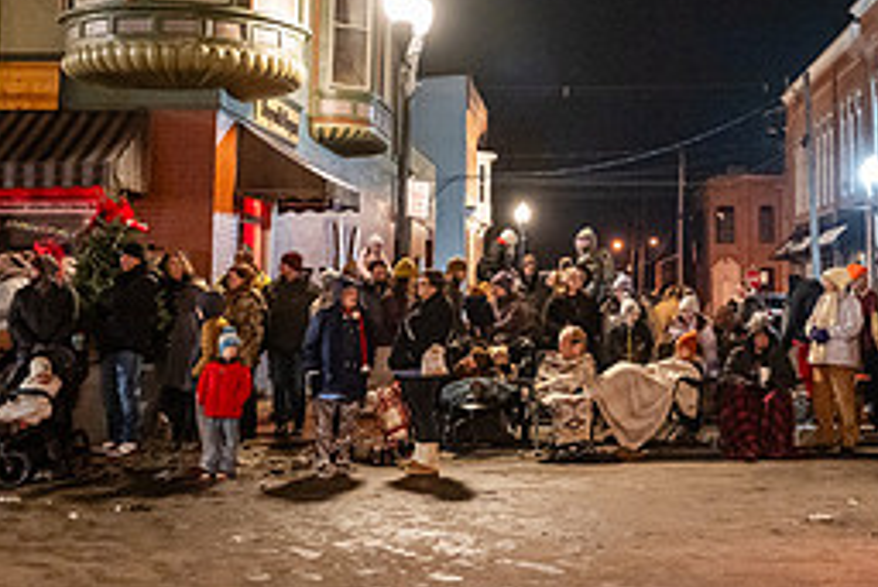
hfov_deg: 33.1
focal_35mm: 59
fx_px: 1440
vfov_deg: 22.7
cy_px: 115
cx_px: 686
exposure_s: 1/160
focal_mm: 26
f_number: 2.8
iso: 5000
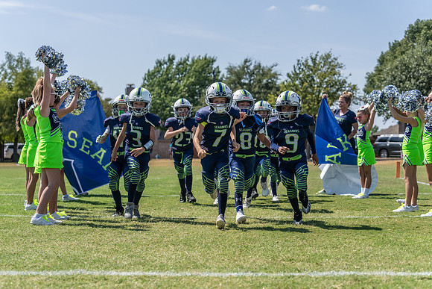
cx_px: 216
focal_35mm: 70
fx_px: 840
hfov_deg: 28.8
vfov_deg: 19.5
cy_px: 144
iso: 100
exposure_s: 1/1250
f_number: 4
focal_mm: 70
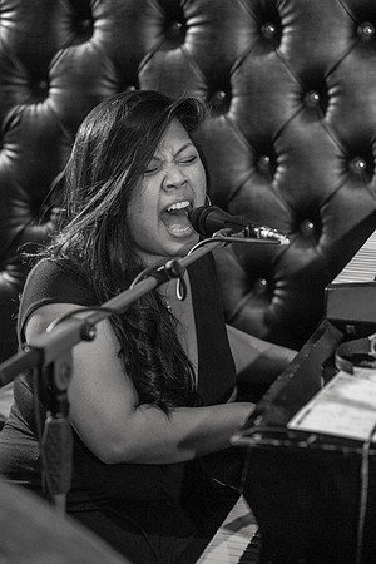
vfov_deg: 17.1
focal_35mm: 120
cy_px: 282
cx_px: 188
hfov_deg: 11.4
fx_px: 1880
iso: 6400
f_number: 4
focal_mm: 120
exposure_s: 1/200
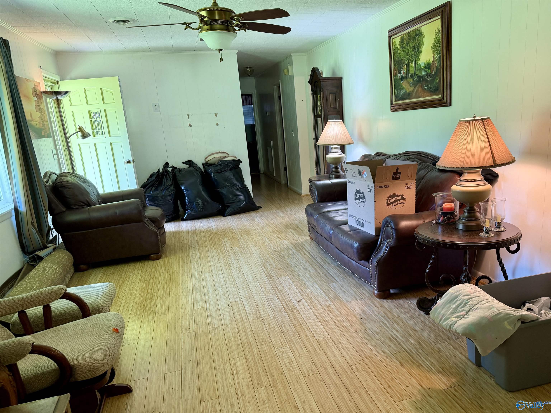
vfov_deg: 56.8
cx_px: 276
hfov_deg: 71.6
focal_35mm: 24
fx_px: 382
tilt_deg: -15.1
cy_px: 206
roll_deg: +3.7
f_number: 1.78
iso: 160
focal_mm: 6.76
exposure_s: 1/60
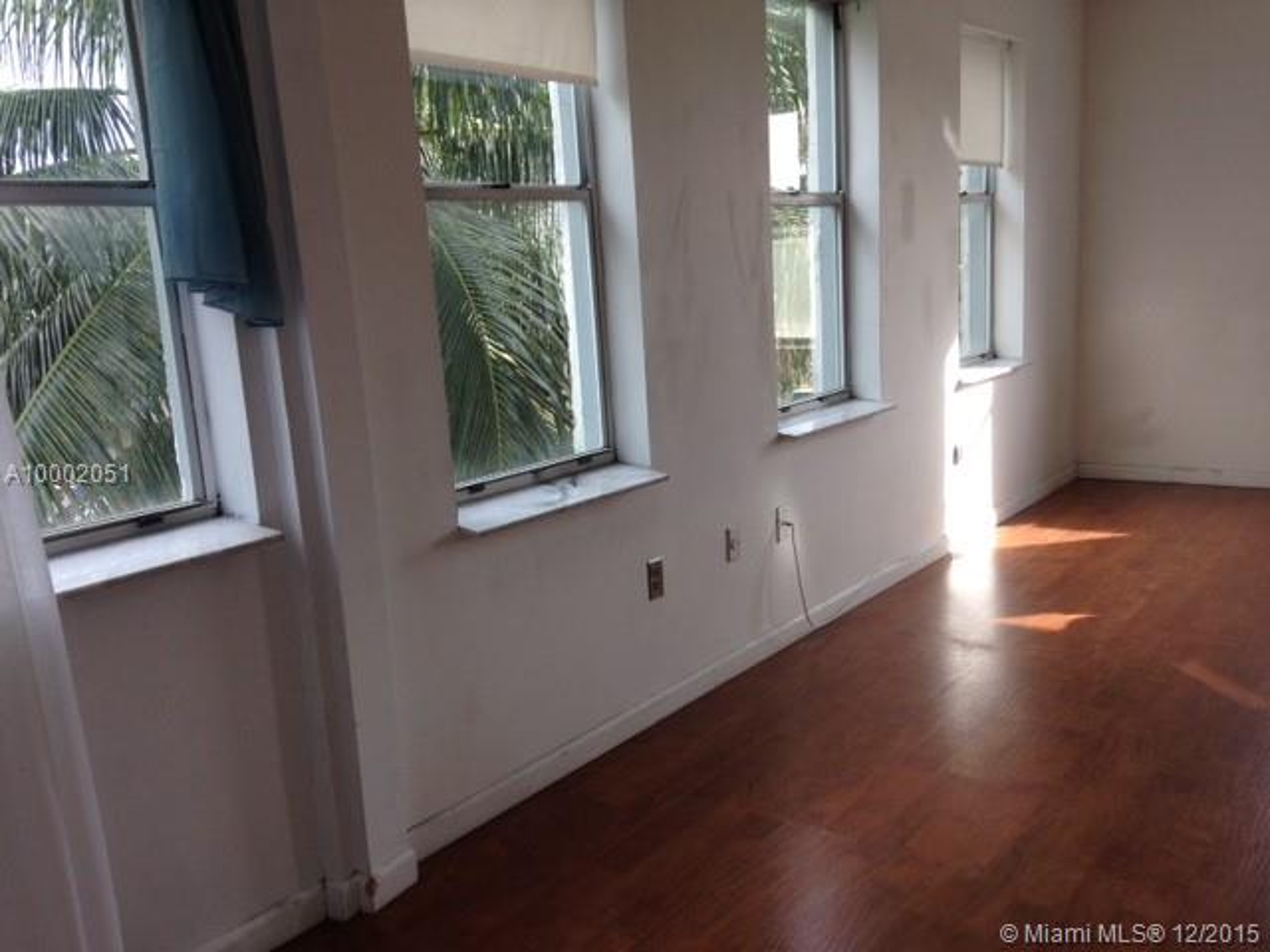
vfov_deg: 42.9
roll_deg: +4.3
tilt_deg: -11.2
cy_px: 476
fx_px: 1211
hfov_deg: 55.4
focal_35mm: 33
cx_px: 635
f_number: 2.4
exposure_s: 1/208
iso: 50
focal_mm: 4.12
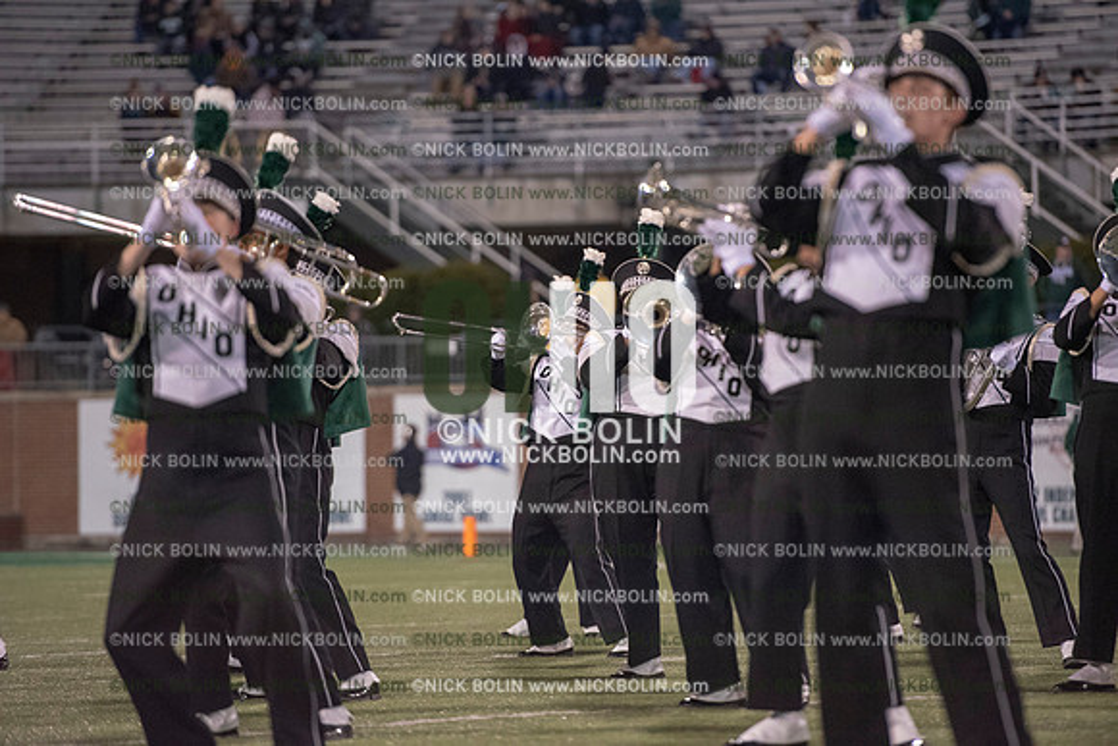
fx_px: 6212
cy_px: 373
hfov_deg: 10.3
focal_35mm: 200
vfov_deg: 6.9
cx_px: 559
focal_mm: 200
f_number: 3.2
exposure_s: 1/1250
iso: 5000
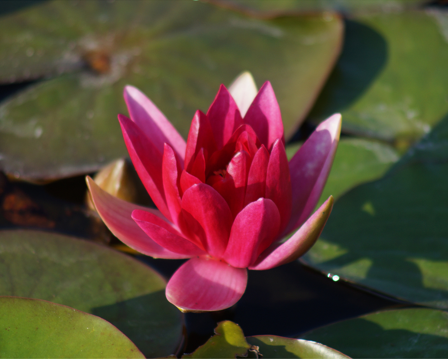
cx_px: 219
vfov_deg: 3.7
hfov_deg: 4.6
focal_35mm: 424
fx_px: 5622
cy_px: 179
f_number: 5.6
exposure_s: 1/400
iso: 160
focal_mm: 250
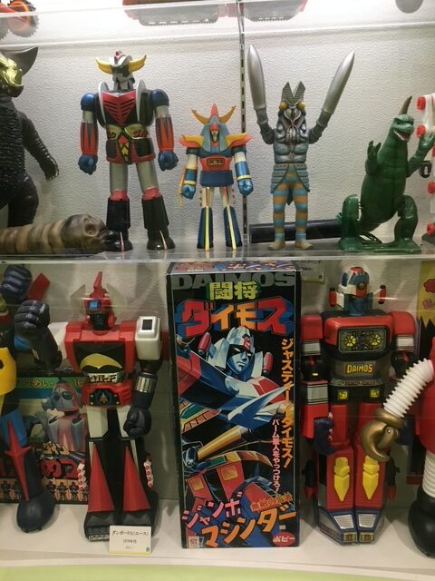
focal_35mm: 29
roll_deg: +0.3
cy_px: 290
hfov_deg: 48.2
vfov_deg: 61.7
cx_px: 218
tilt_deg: -14.1
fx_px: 486
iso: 80
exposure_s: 1/30
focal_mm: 4.15
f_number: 2.2
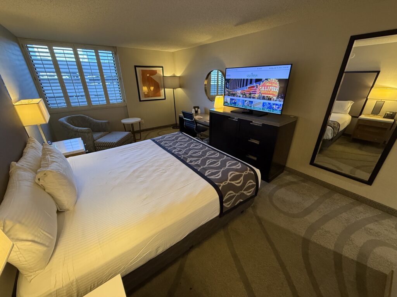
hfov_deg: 102.1
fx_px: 161
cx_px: 198
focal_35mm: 14
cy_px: 148
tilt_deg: -24.0
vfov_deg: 85.7
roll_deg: -0.2
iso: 400
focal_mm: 2.22
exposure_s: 1/60
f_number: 2.2
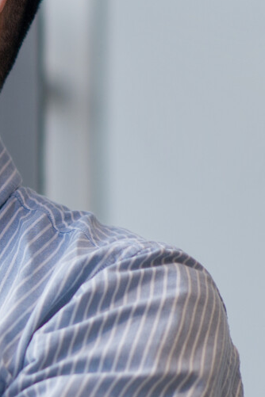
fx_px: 4792
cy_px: 252
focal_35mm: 434
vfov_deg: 4.7
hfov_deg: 3.1
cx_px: -414
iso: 100
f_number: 1.4
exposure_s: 1/250
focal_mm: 85
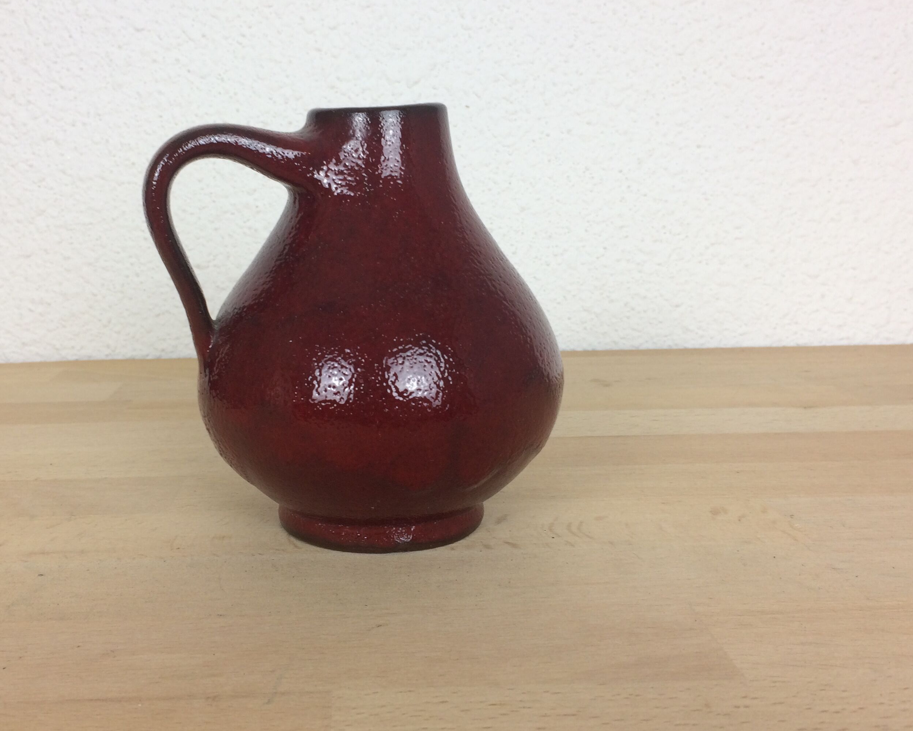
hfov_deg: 48.9
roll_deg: +0.1
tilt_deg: -8.9
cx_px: 392
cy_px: 337
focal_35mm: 37
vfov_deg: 40.1
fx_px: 1000
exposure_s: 1/50
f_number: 2.2
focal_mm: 4.15
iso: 40
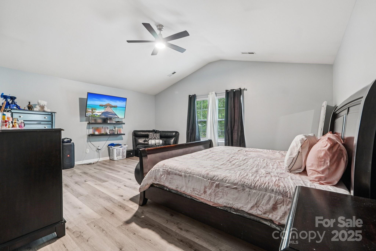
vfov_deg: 74.6
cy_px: 126
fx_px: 164
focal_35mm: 16
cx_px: 188
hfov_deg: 97.6
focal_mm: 10.5
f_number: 8
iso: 400
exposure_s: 1/2
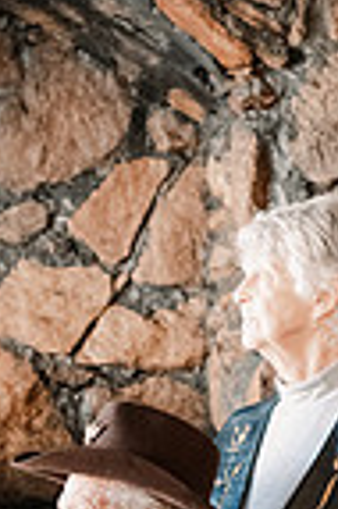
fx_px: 2005
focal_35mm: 142
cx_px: 109
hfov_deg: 9.6
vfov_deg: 14.1
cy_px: 598
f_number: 3.5
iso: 12800
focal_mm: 45
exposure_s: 1/125
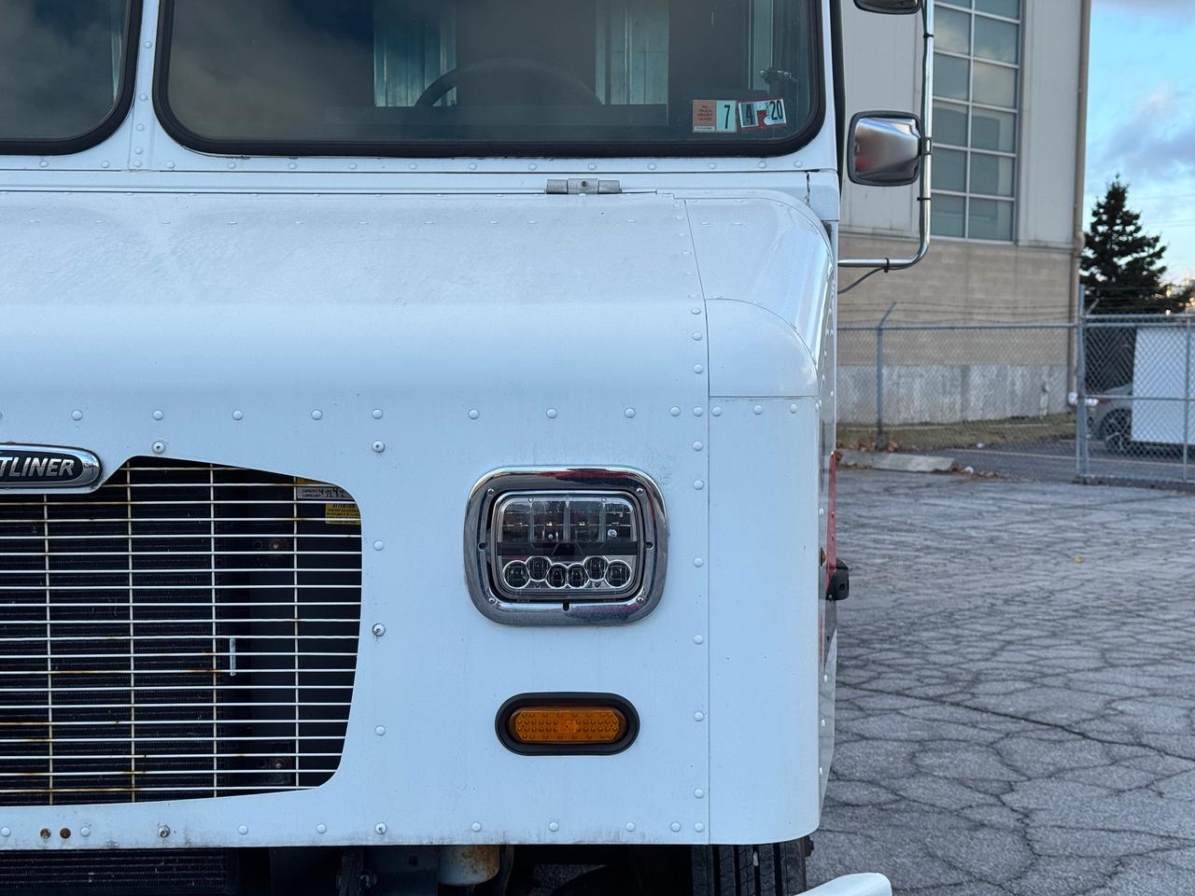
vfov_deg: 30.3
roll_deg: +0.4
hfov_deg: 39.7
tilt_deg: -1.7
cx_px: 598
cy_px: 448
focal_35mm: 48
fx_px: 1657
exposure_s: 1/980
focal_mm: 6.76
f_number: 1.78
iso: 64
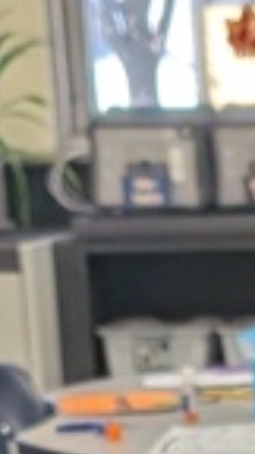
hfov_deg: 6.3
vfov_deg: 10.2
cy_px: 1047
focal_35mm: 186
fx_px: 2236
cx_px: 524
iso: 54
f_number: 1.68
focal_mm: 6.9
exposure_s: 1/120
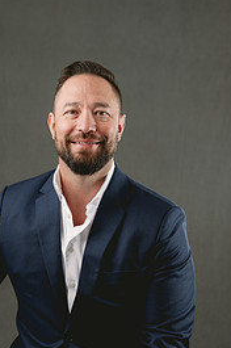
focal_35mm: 85
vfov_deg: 23.8
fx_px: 820
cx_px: 69
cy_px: 247
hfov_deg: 16.0
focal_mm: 50
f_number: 3.5
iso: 50
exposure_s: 1/200
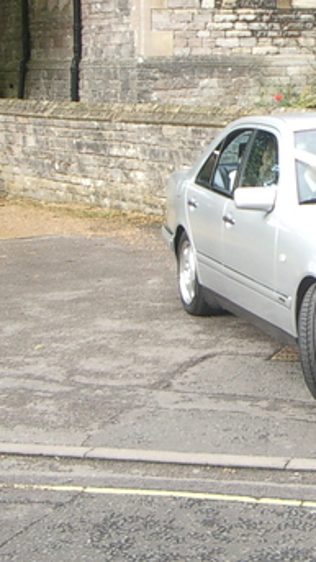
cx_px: 375
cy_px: 193
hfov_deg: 13.4
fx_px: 1311
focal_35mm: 88
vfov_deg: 24.1
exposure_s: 1/320
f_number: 2.6
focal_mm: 5.8
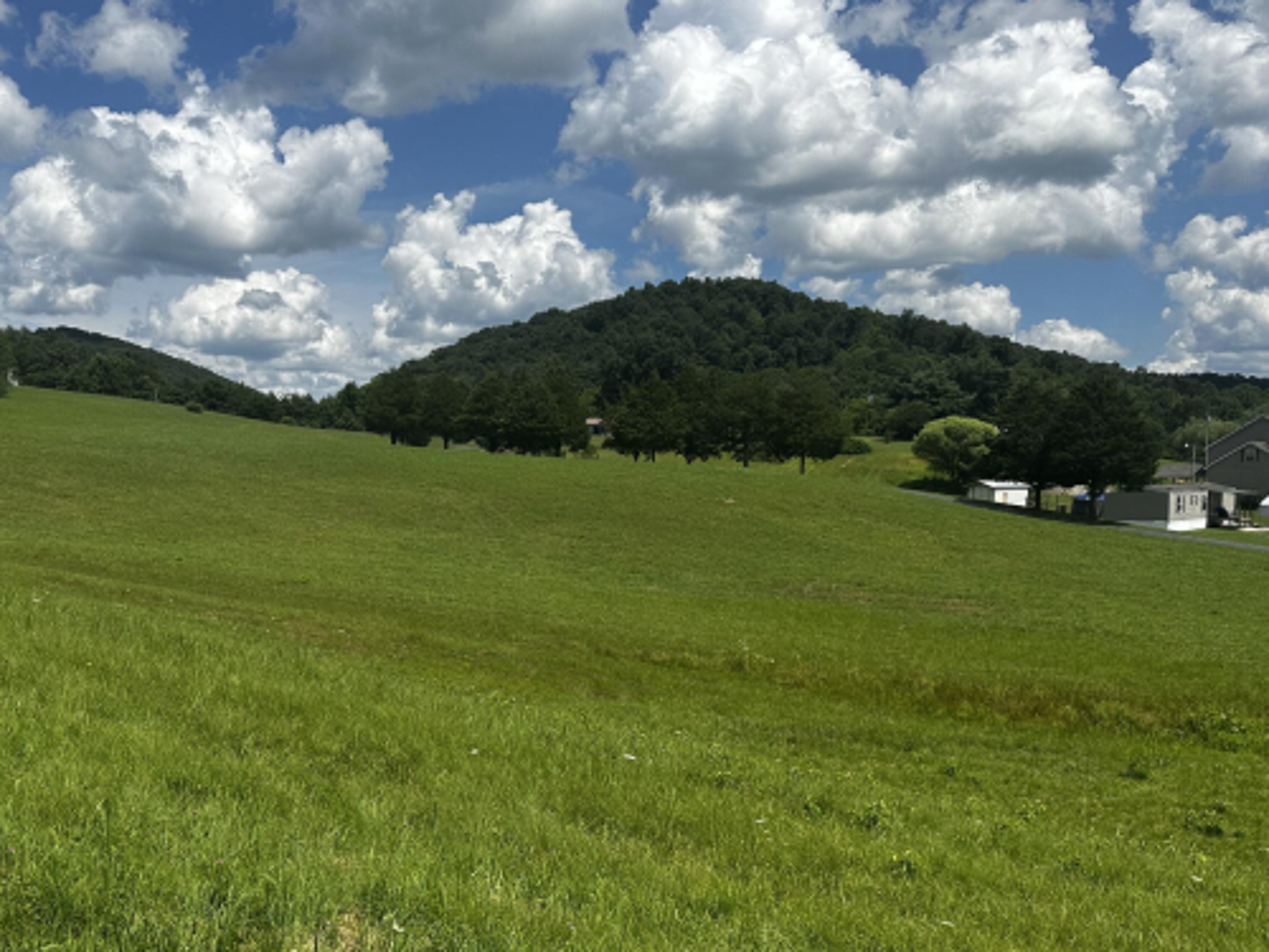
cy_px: 561
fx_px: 1173
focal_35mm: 32
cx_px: 463
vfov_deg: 44.0
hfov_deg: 56.0
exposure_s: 1/6623
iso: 80
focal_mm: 6.86
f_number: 1.78
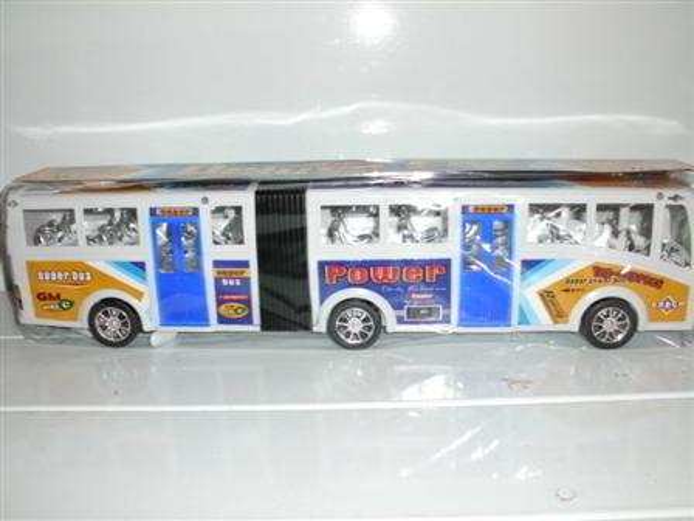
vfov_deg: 39.7
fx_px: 722
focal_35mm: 36
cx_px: 347
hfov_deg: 51.4
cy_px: 260
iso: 64
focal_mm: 6.3
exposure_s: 1/60
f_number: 2.9
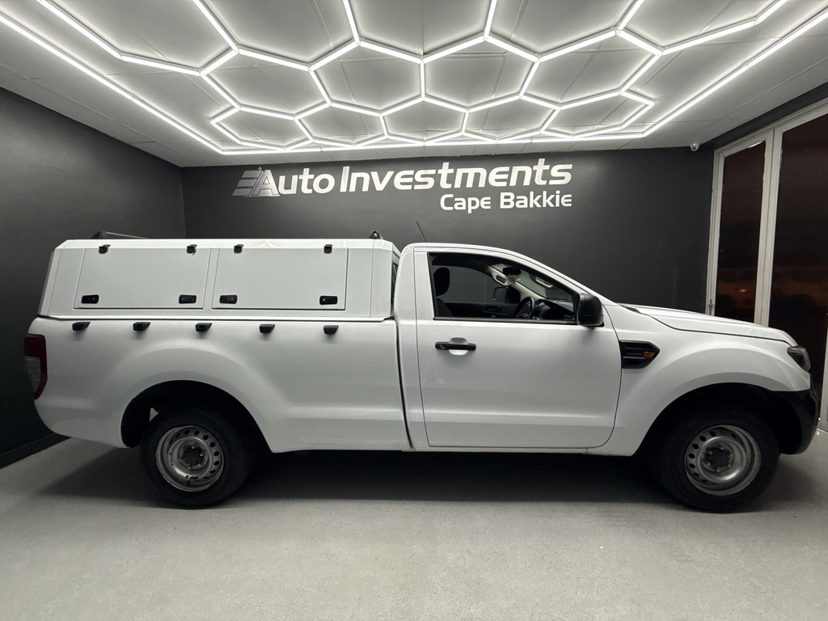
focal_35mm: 14
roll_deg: +1.2
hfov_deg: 102.1
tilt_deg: -3.8
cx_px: 414
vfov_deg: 85.7
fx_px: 335
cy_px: 310
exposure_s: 1/99
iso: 100
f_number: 2.2
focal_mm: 2.22
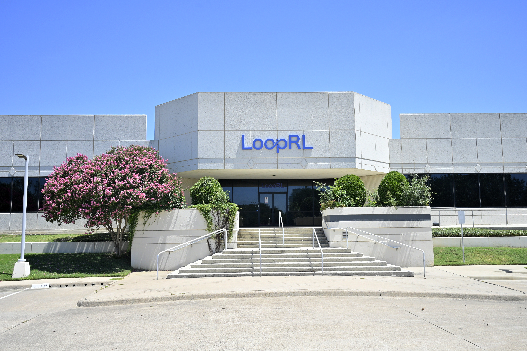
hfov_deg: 59.5
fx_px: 461
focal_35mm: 32
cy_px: 176
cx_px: 264
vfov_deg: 41.7
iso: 160
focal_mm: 31.5
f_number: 9
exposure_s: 1/200
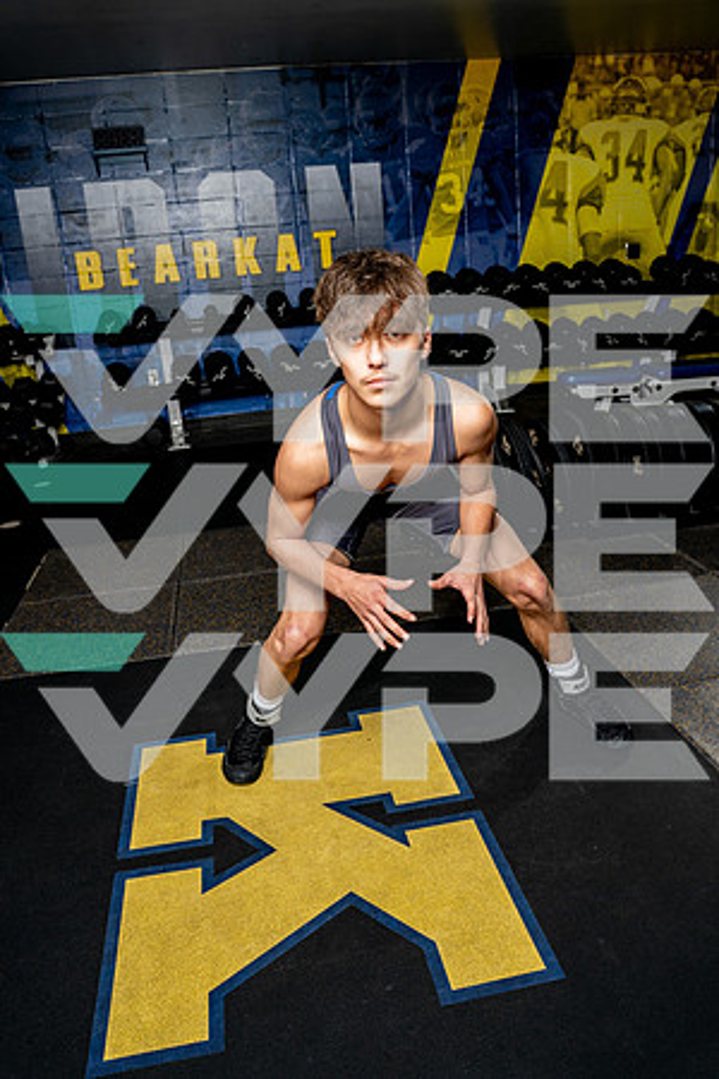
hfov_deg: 47.9
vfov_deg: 67.4
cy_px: 540
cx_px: 360
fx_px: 809
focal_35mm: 27
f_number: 5.6
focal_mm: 27
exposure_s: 1/250
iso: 160
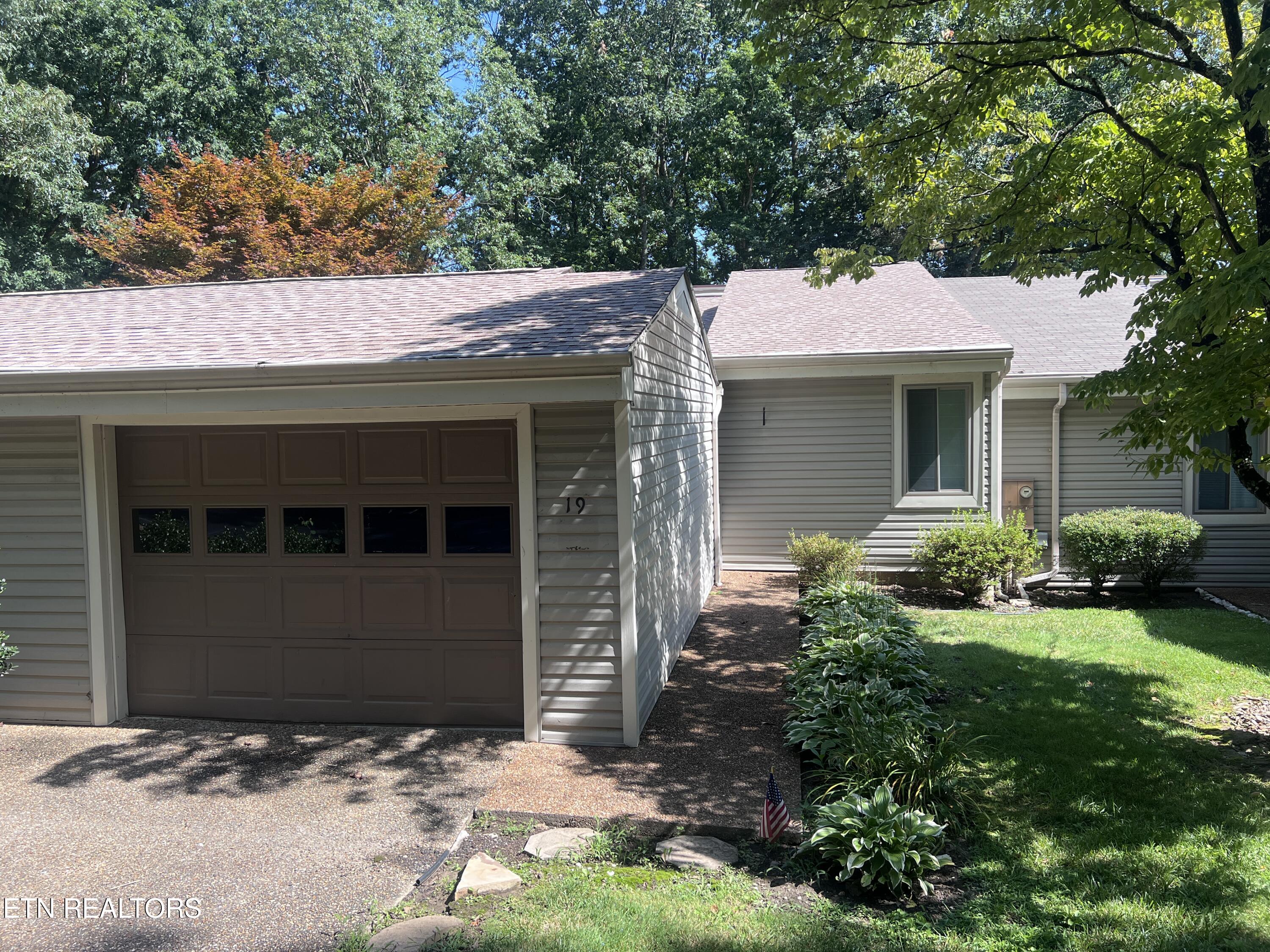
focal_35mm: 26
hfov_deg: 67.3
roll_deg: +1.6
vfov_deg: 53.1
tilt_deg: -2.9
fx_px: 954
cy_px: 476
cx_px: 635
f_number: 1.5
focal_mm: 5.7
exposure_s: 1/1124
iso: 50
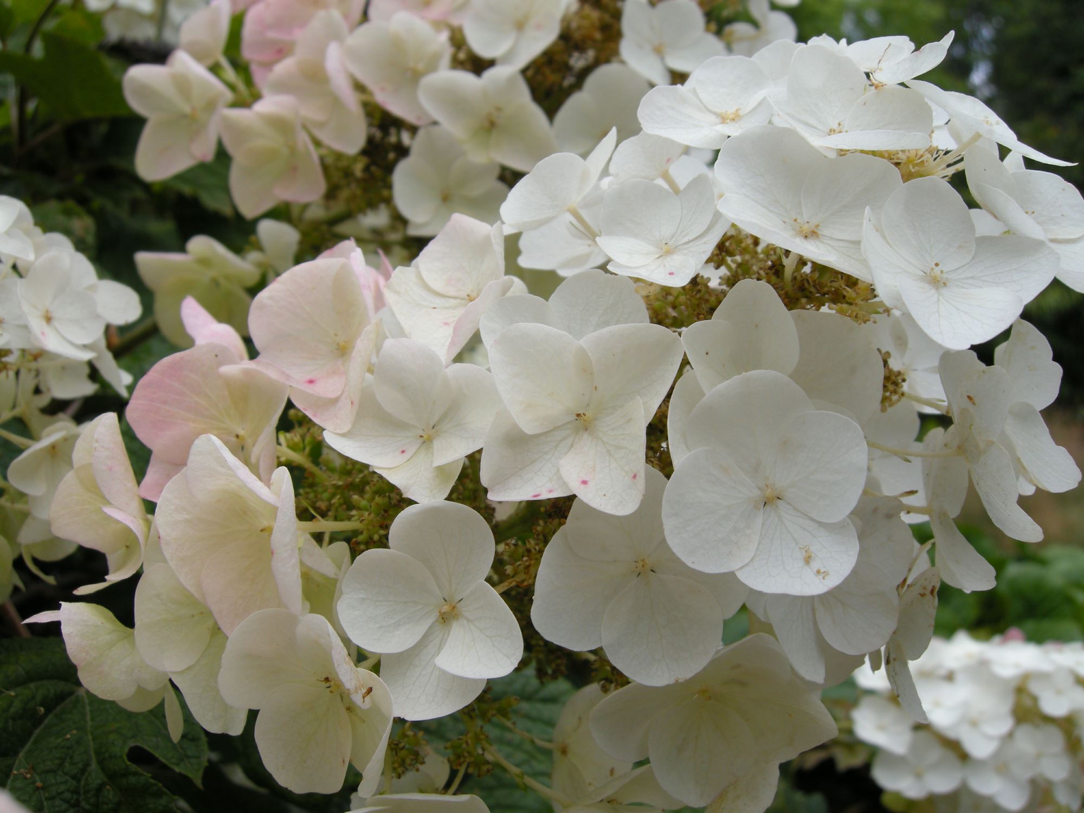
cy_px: 406
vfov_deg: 40.7
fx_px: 1096
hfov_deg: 52.6
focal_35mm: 35
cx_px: 542
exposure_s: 1/170
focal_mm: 7.5
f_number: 4.8
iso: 64
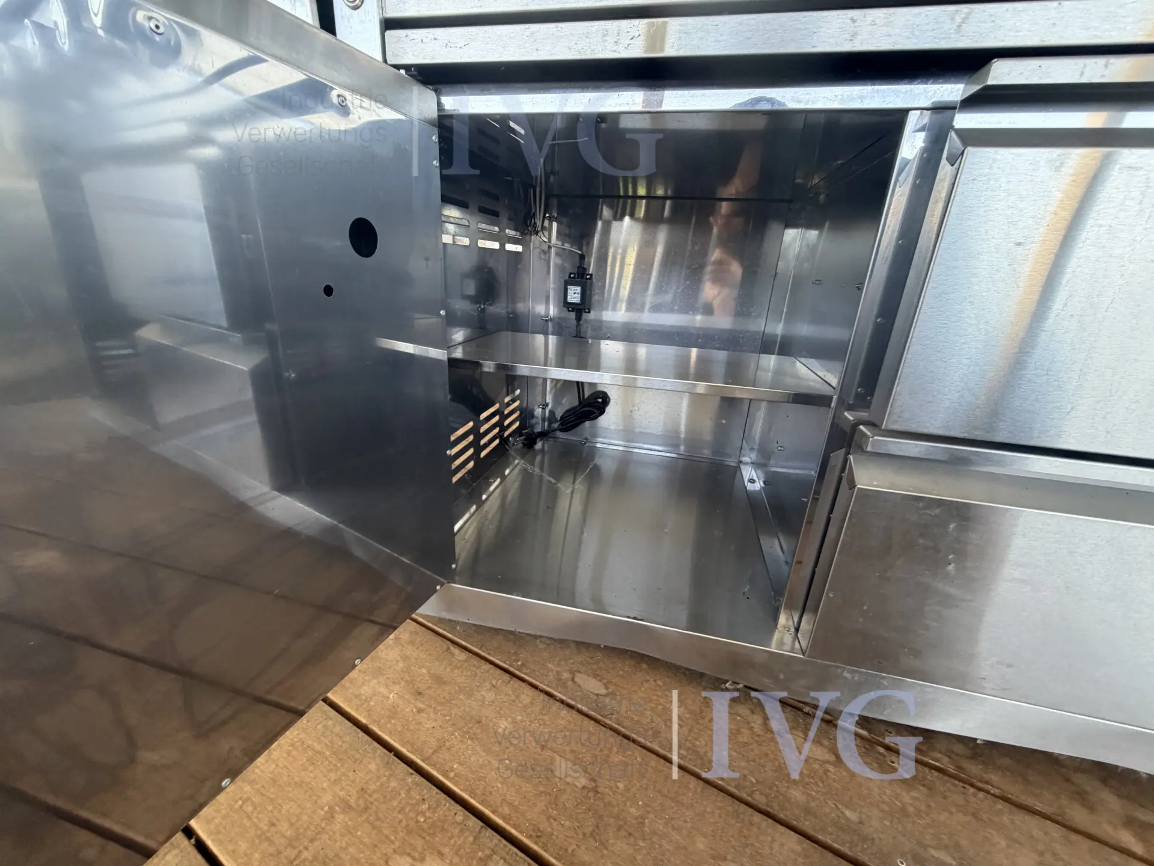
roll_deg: -4.4
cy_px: 433
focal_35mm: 14
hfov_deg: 102.1
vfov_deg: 85.7
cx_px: 577
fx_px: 467
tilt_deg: -21.2
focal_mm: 2.22
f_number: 2.2
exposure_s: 1/121
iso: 250
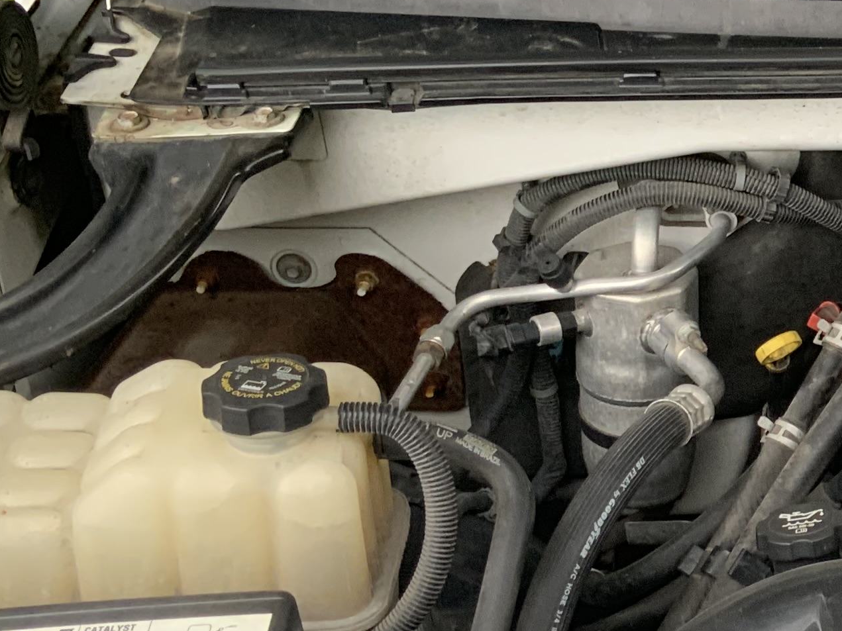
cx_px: 1141
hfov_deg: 19.4
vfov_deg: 16.1
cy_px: 314
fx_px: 2238
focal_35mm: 92
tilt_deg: -30.4
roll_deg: -5.9
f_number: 1.8
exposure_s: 1/122
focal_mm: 3
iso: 50
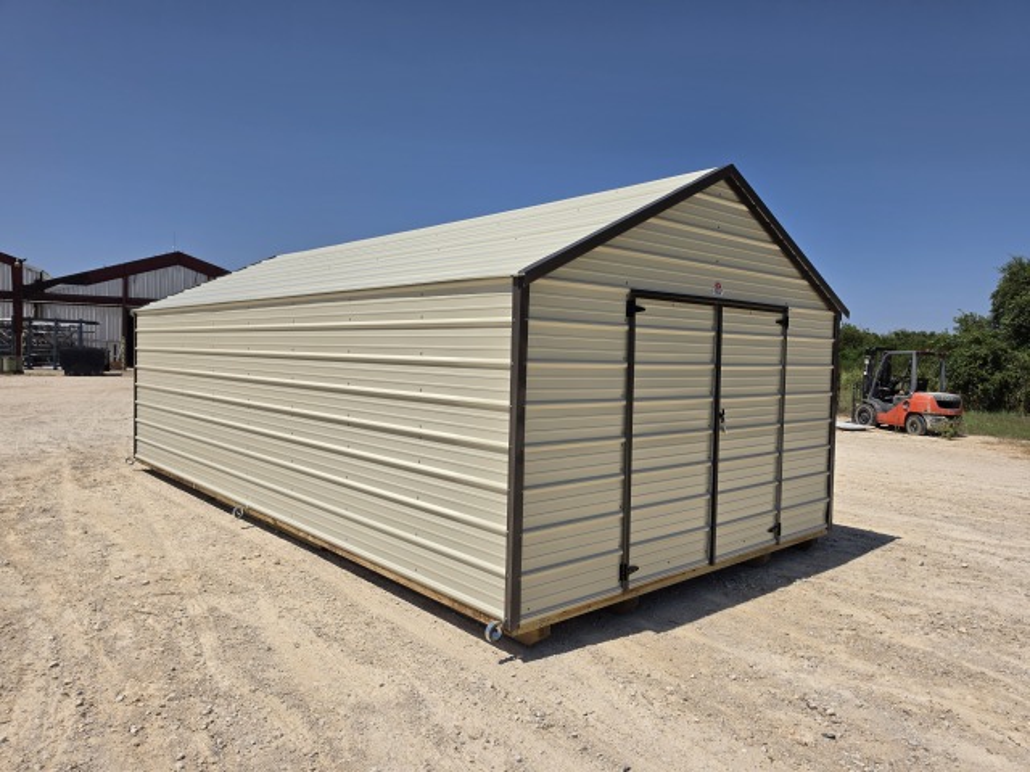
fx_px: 684
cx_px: 515
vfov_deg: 58.9
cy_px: 386
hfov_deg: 73.9
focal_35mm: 23
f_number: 1.4
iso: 32
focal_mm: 6.5
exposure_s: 1/7939
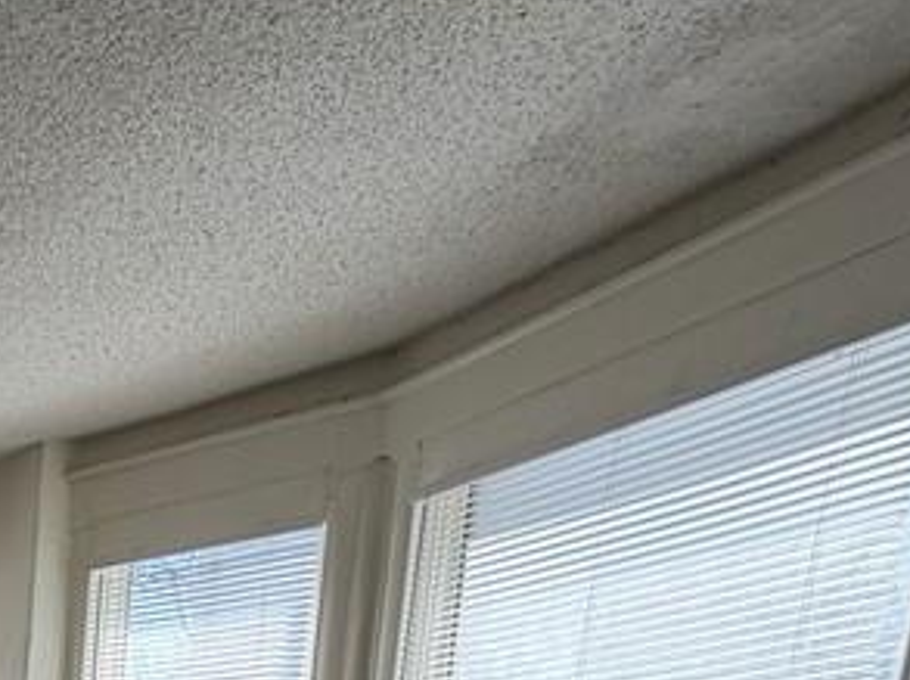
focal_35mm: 49
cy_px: 1155
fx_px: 1287
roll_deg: +2.5
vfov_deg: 21.7
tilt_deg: -11.1
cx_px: -398
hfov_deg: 28.3
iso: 50
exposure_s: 1/121
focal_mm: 2.22
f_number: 2.2
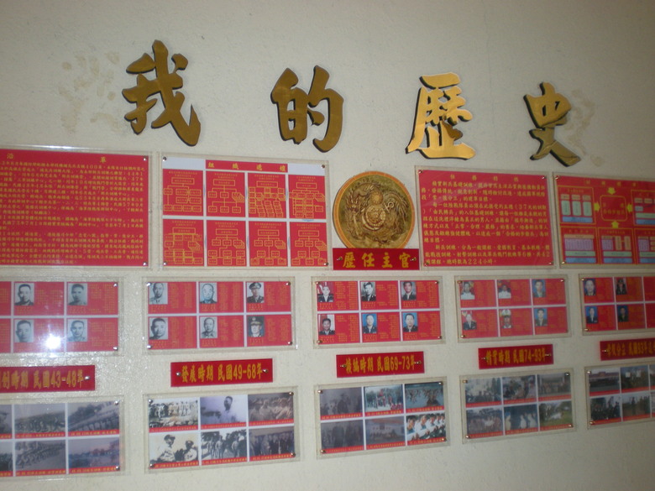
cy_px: 246
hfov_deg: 49.0
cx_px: 328
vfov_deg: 37.7
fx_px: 719
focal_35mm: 38
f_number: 3.1
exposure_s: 1/30
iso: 126
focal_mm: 6.3
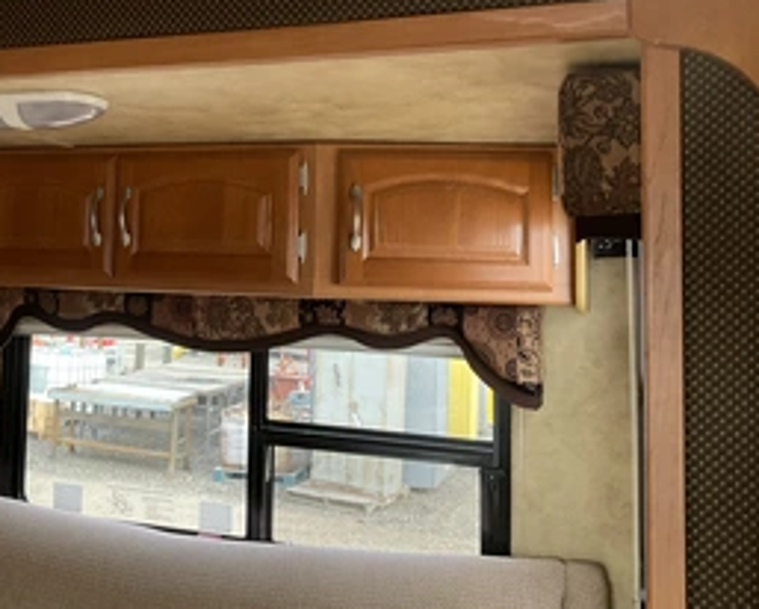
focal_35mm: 44
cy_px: 192
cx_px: 221
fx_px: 989
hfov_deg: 41.1
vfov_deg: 33.8
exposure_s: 1/70
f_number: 1.8
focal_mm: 3
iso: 64
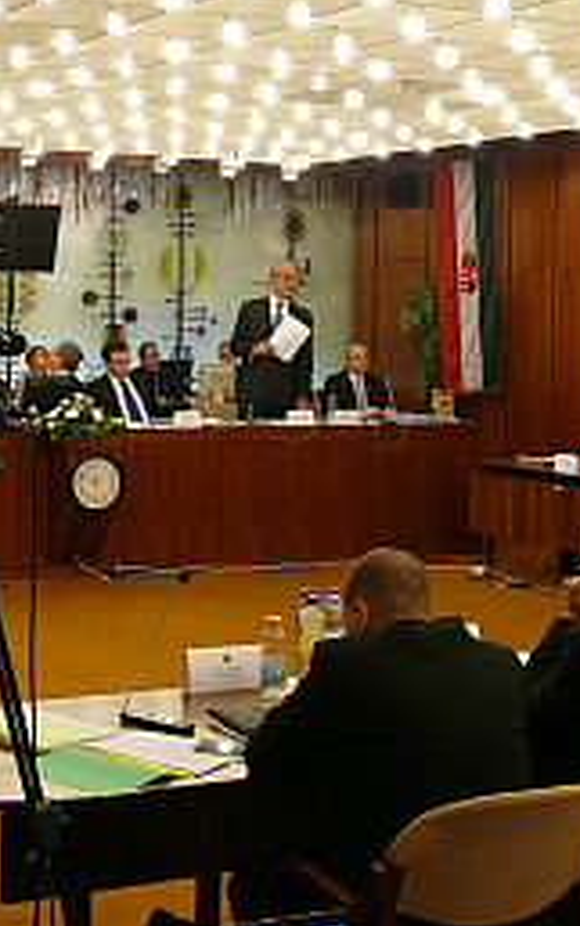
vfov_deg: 31.5
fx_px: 1641
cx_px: 112
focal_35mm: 65
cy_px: 414
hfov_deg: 19.8
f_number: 2.8
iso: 100
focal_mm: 7.4
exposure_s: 1/30
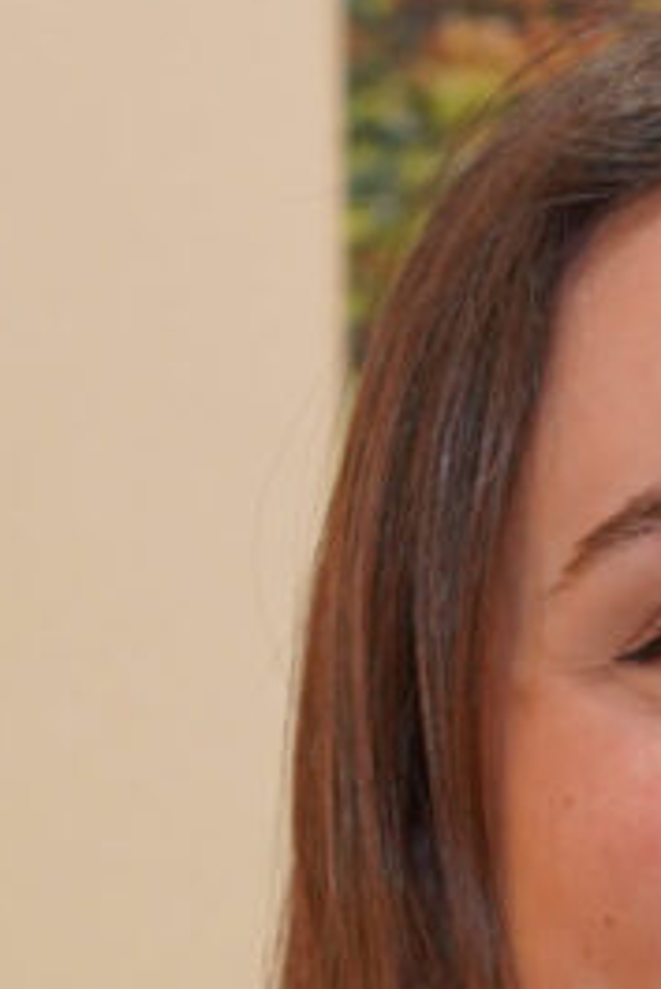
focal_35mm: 135
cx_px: 809
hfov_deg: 10.0
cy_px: 1317
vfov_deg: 14.5
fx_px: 3713
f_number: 4
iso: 1250
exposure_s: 1/160
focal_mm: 35
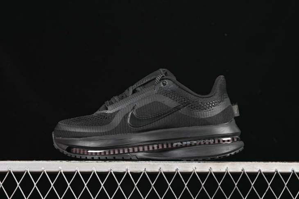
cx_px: 150
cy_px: 100
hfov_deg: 27.0
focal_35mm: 75
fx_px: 623
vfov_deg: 18.2
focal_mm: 50
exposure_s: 1/60
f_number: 6.3
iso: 160
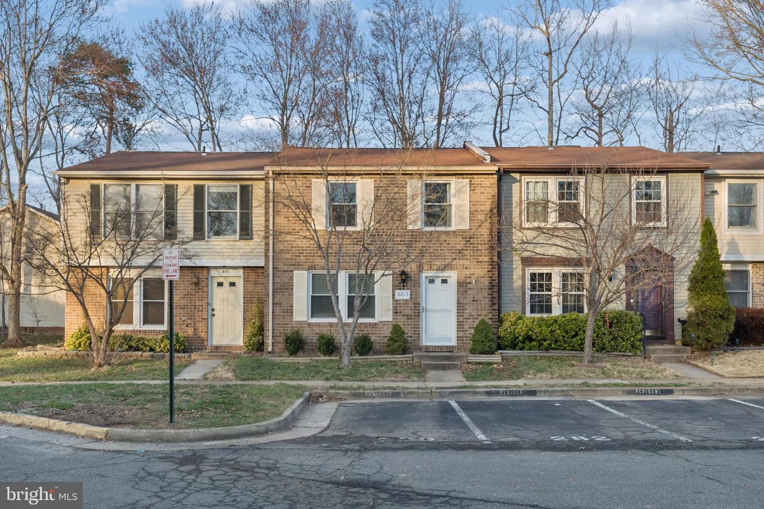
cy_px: 254
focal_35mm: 35
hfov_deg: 54.4
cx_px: 382
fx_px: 743
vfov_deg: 37.9
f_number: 9
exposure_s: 1/125
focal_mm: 35
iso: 1250
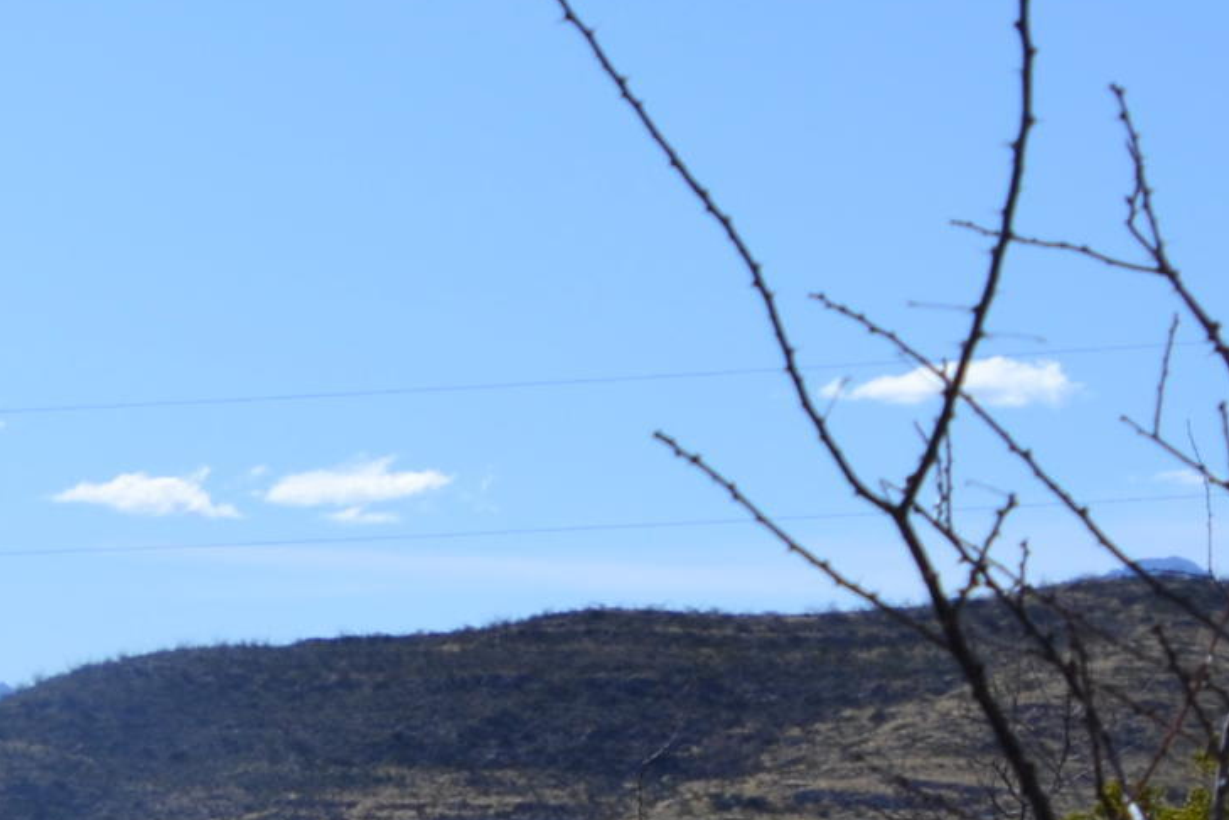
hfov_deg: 8.0
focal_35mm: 247
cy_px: 1029
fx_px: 8432
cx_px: -1172
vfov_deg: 5.5
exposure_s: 1/250
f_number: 8
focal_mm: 40
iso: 100
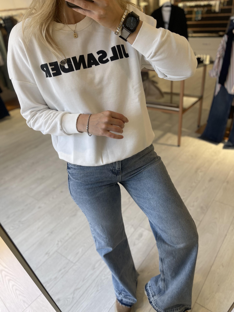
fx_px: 234
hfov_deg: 53.1
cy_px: 156
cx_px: 117
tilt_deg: -48.7
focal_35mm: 26
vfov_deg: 67.3
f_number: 1.6
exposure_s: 1/100
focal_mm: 5.1
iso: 40
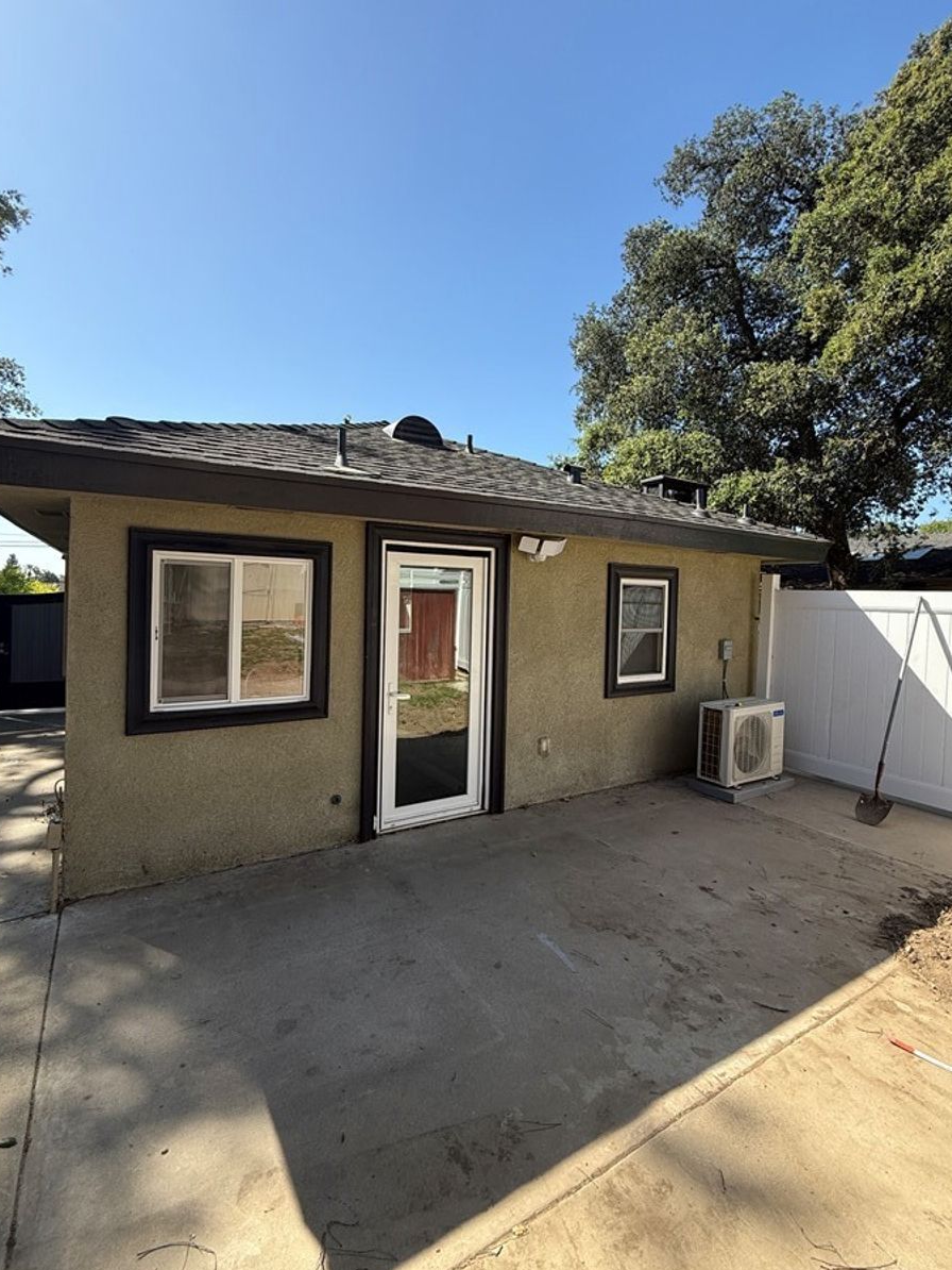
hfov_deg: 78.1
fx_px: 586
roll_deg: -1.9
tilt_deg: -0.5
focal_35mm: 16
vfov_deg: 94.4
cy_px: 607
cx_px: 461
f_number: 2.2
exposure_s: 1/901
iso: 50
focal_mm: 2.22
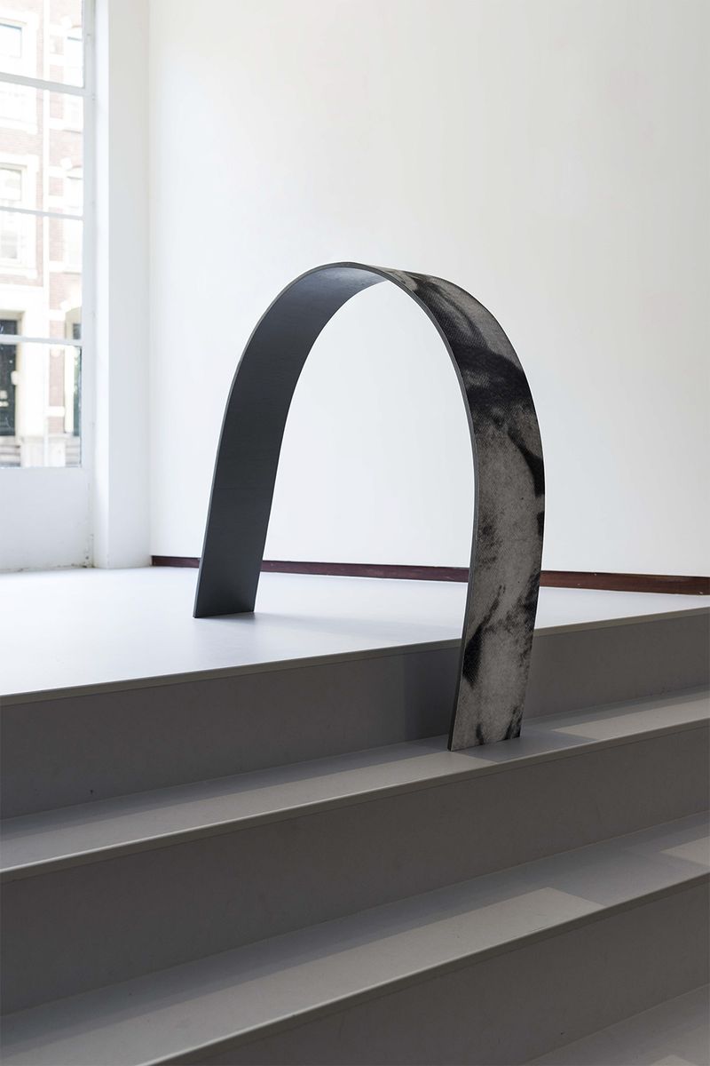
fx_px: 1035
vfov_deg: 54.4
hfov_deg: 37.9
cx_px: 355
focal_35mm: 35
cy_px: 533
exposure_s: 1/40
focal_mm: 35
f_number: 4
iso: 250
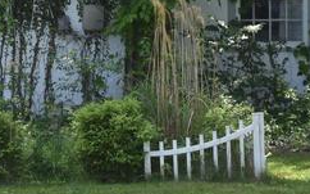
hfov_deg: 9.2
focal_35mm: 226
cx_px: -33
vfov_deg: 5.7
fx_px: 1910
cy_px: -160
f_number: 5.6
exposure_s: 1/250
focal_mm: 35
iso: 200
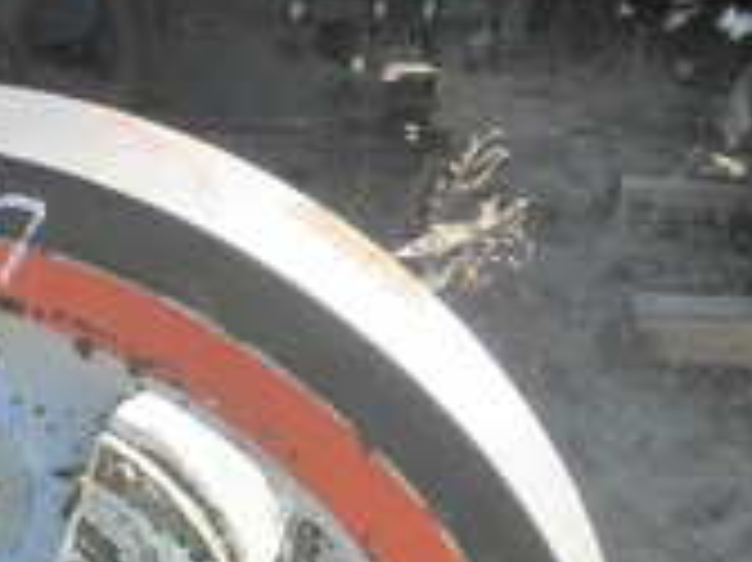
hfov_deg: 26.1
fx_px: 1454
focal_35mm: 67
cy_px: 647
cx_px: -135
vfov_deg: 20.7
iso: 64
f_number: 3
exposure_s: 1/320
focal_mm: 5
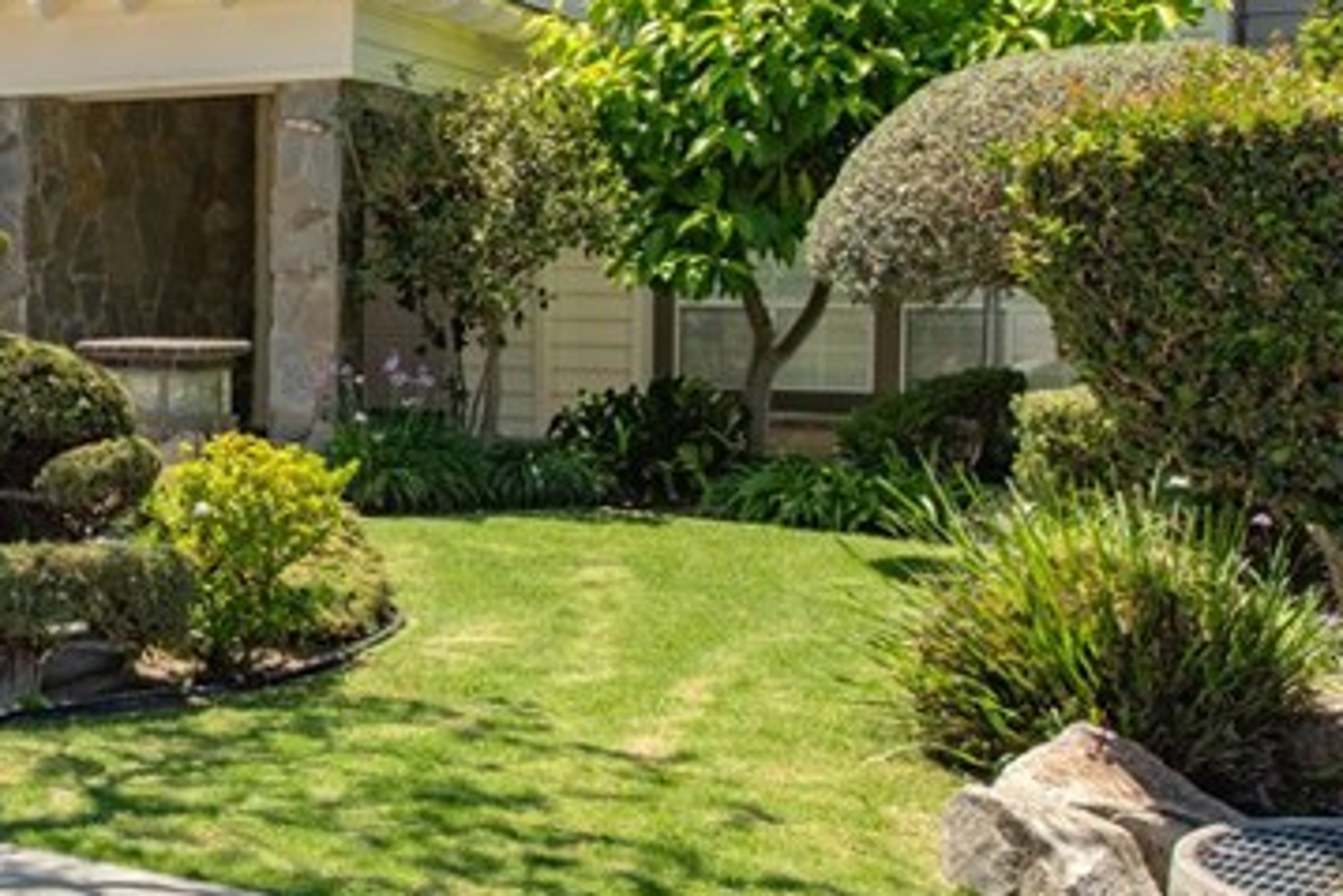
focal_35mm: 60
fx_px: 2239
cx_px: -379
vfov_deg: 22.5
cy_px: 234
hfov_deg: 28.0
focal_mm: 21
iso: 200
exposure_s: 1/400
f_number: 10
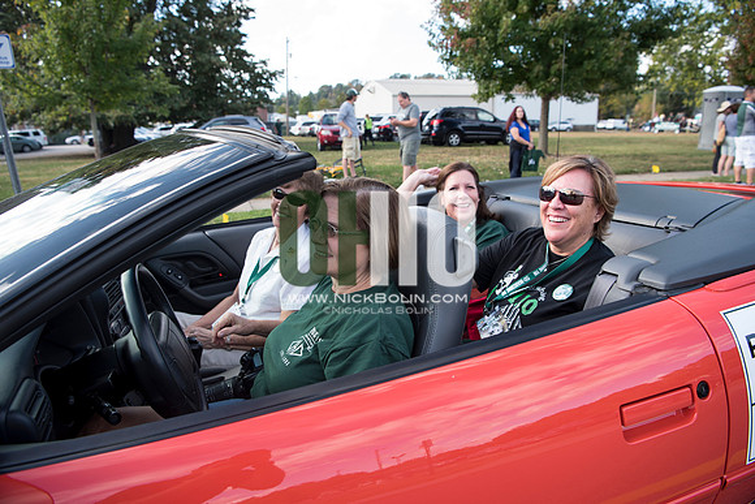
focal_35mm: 24
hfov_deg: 73.7
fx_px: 503
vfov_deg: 53.2
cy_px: 252
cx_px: 378
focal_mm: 24
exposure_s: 1/320
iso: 250
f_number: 4.5
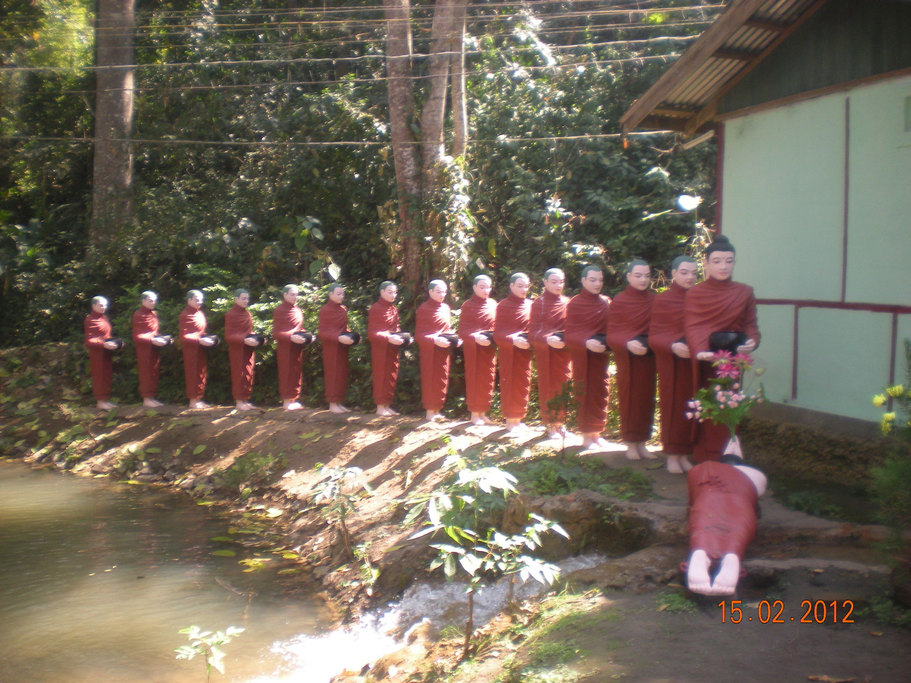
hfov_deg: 49.0
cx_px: 456
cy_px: 342
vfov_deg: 37.7
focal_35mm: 38
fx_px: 1000
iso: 106
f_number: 3.1
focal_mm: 6.3
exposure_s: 1/135
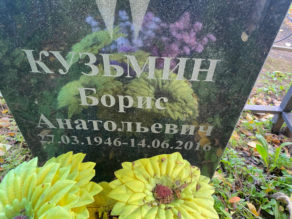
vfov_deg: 53.1
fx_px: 219
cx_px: 146
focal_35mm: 26
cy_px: 110
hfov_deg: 67.3
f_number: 1.8
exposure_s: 1/72
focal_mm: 4.25
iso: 125
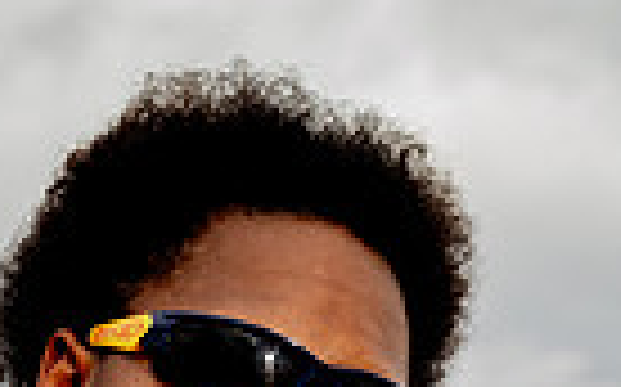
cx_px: 140
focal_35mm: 130
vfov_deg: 9.1
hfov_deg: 16.0
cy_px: 927
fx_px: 2198
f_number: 4.5
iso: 200
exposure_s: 1/250
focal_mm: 39
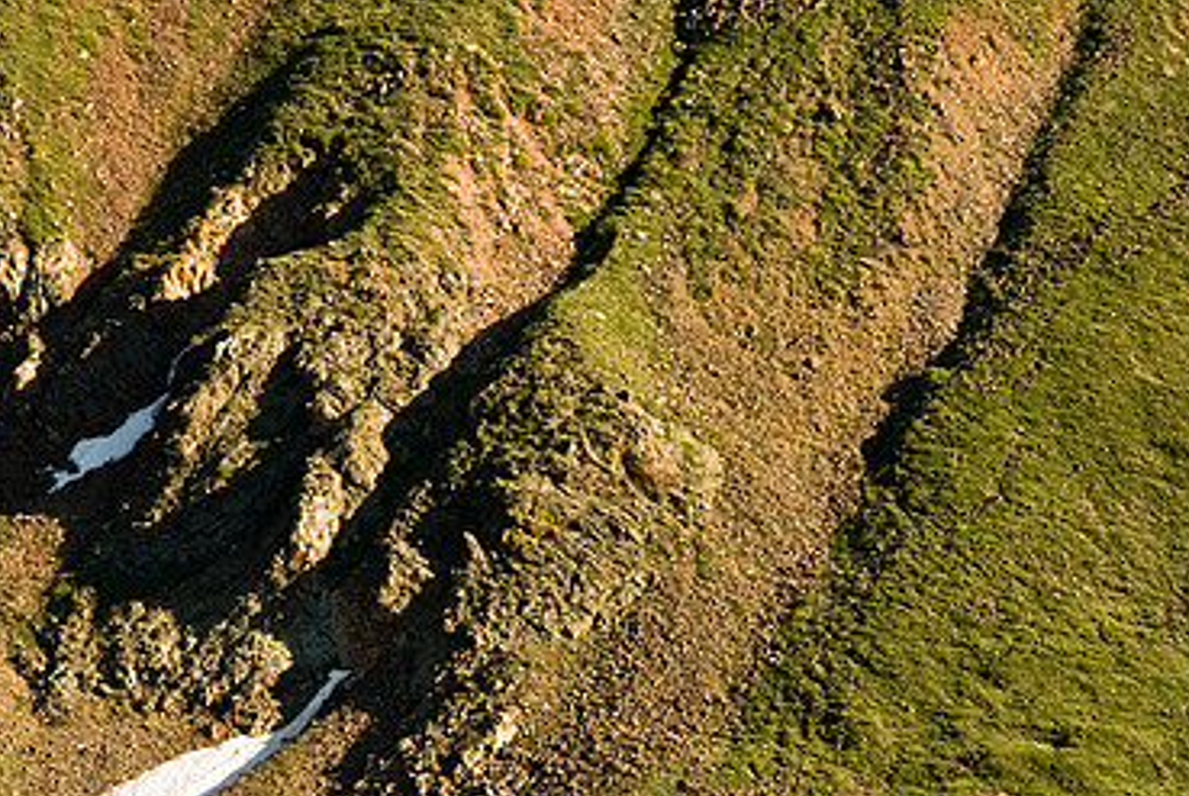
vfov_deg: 3.4
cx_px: 661
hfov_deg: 5.1
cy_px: 564
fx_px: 13260
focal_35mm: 401
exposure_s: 1/20
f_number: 16
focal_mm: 170
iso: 100
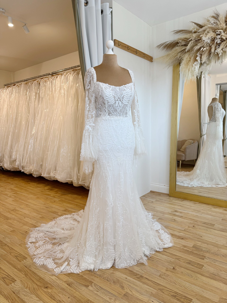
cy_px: 152
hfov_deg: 56.8
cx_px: 114
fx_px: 210
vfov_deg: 71.6
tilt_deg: -6.8
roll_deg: +1.4
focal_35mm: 24
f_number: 1.78
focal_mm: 6.76
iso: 64
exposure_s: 1/100
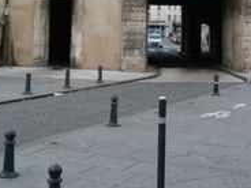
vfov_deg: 18.2
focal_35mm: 75
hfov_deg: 25.6
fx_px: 544
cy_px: -62
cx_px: 196
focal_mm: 4.7
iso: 64
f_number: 5
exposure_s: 1/170
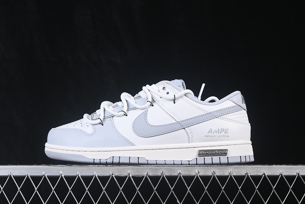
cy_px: 102
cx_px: 152
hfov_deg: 27.0
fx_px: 635
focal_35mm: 75
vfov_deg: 18.2
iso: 160
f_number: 8
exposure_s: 1/80
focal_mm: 50
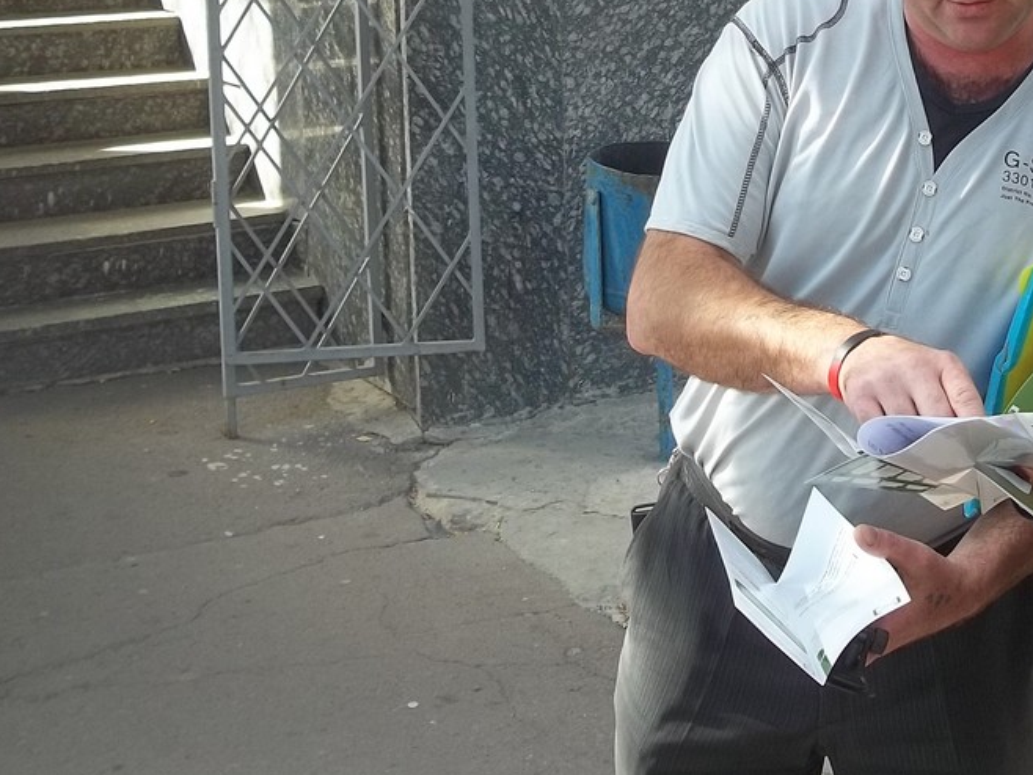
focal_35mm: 70
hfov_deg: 27.1
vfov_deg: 20.6
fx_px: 2090
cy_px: 80
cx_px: 873
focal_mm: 6.5
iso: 64
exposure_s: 1/125
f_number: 3.1
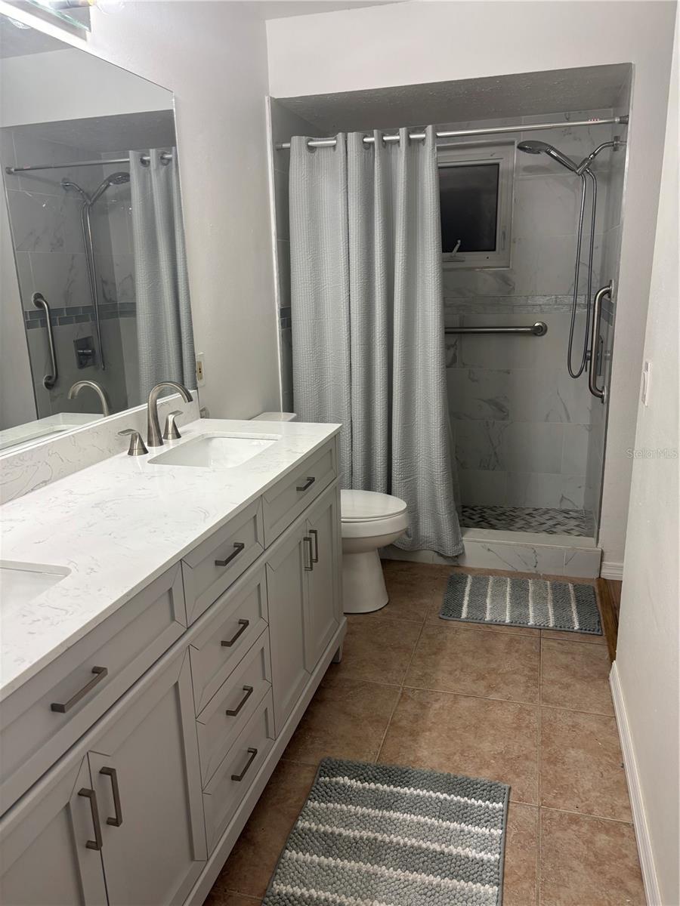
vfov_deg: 67.3
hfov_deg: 53.1
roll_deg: +1.2
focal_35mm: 26
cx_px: 340
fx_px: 681
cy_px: 453
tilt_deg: -16.6
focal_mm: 5.96
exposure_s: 1/60
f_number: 1.6
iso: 80
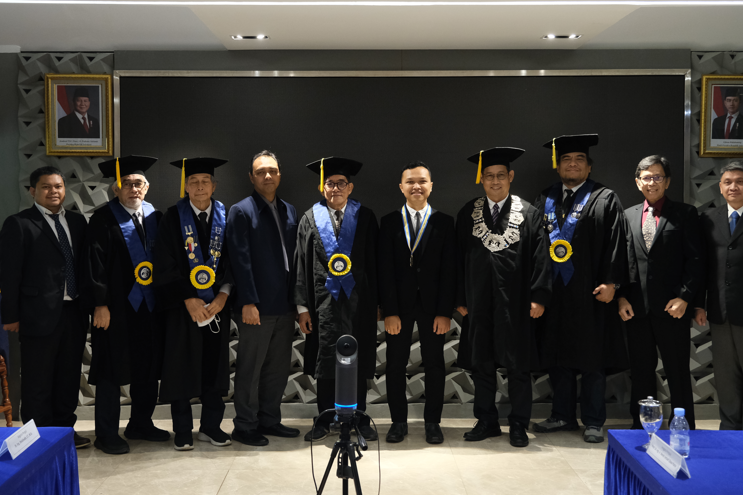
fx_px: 887
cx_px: 368
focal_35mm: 43
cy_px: 229
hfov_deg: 45.4
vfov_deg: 31.2
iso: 1600
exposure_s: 1/30
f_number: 4
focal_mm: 22.3
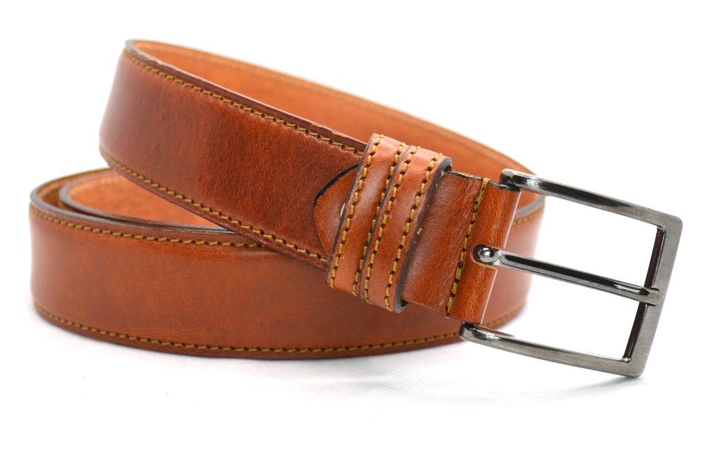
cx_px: 353
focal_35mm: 48
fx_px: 941
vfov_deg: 28.1
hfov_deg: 41.1
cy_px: 236
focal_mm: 32
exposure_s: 1/80
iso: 100
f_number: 4.5
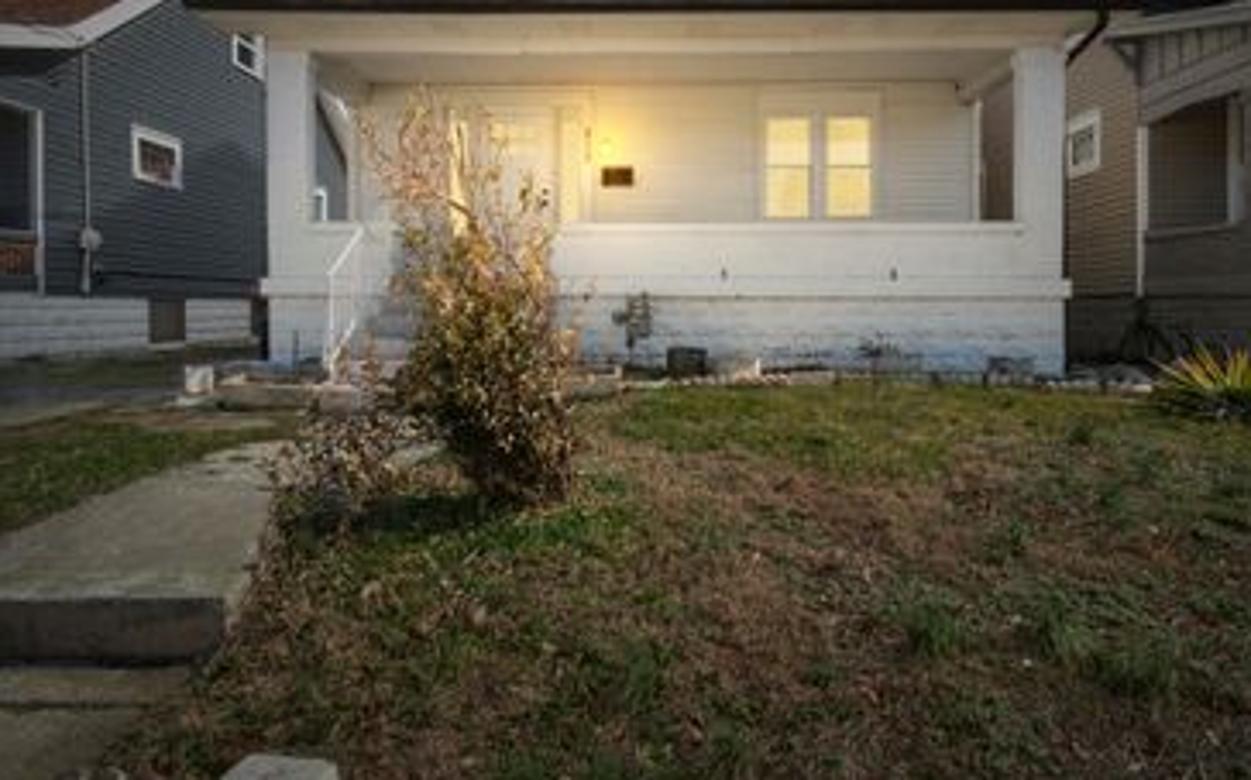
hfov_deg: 82.2
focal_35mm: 21
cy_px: 297
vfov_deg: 56.6
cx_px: 660
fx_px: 716
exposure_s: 1/400
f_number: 11
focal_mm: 10
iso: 400
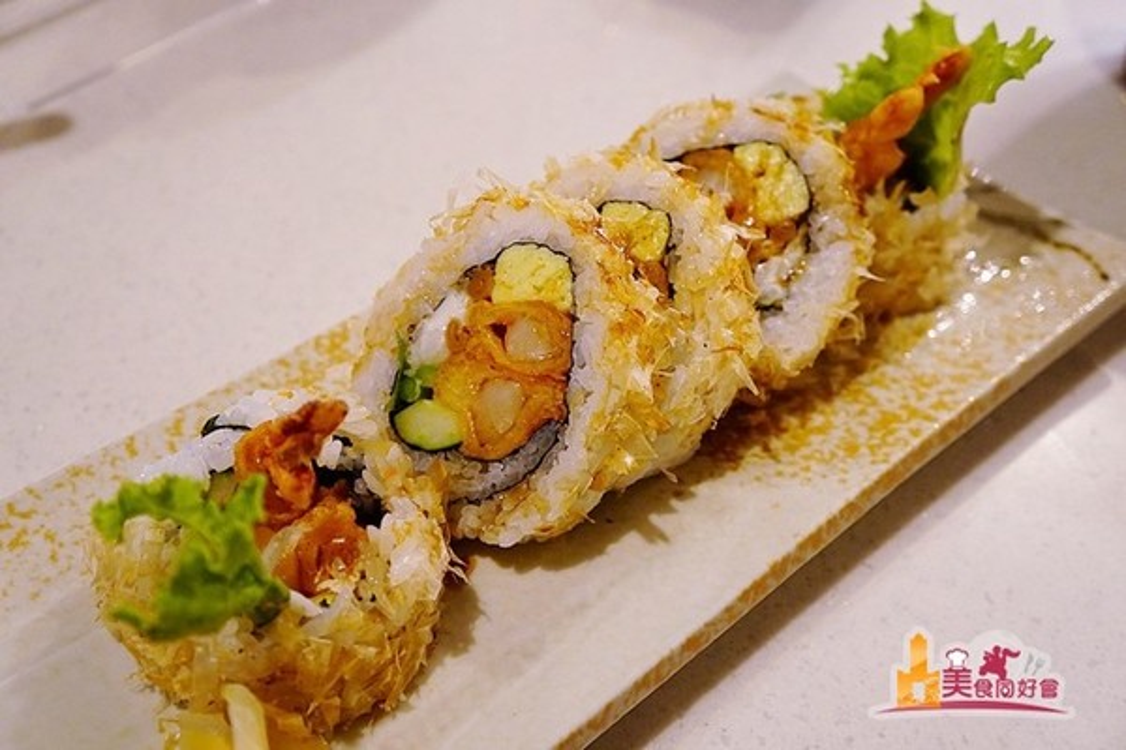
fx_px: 1407
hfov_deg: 43.6
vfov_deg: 29.9
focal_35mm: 45
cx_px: 563
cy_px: 375
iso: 2000
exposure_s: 1/60
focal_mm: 30
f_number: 4
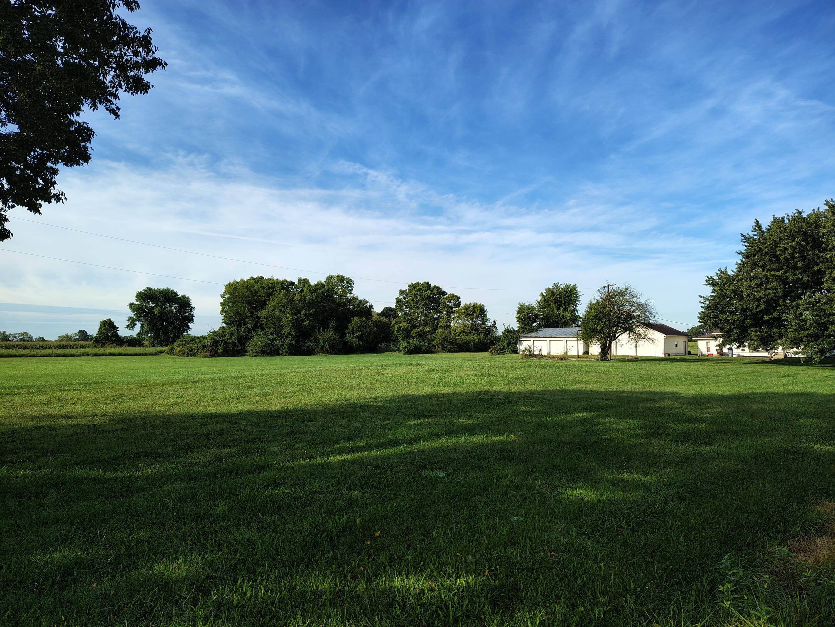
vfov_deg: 56.8
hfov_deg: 71.6
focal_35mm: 24
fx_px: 579
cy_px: 314
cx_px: 418
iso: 100
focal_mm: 5.56
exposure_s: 1/1105
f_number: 1.8
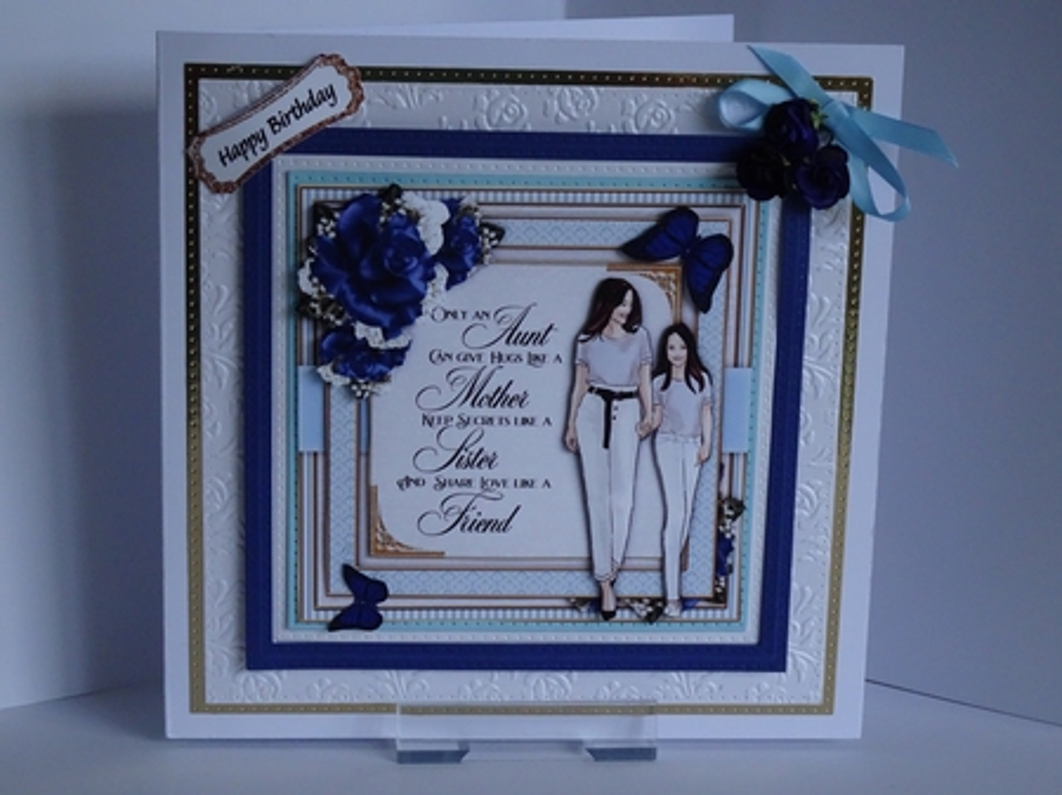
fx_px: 2238
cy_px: 398
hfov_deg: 26.7
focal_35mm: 73
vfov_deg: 20.1
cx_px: 531
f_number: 5
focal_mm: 12.42
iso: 640
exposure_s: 1/250
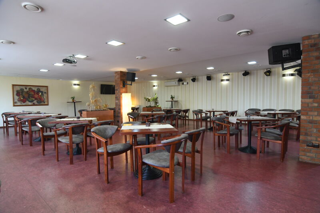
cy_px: 106
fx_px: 160
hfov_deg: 90.0
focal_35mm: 18
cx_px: 160
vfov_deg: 67.4
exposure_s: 1/50
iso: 1250
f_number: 5
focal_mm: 12
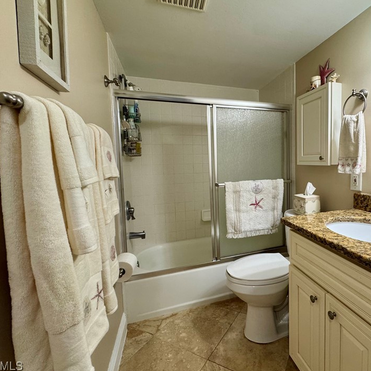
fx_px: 218
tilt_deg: -4.1
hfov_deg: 78.5
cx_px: 242
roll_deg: +1.3
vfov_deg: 80.7
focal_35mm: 18
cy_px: 175
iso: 160
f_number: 2.2
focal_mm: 2.22
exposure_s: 1/120
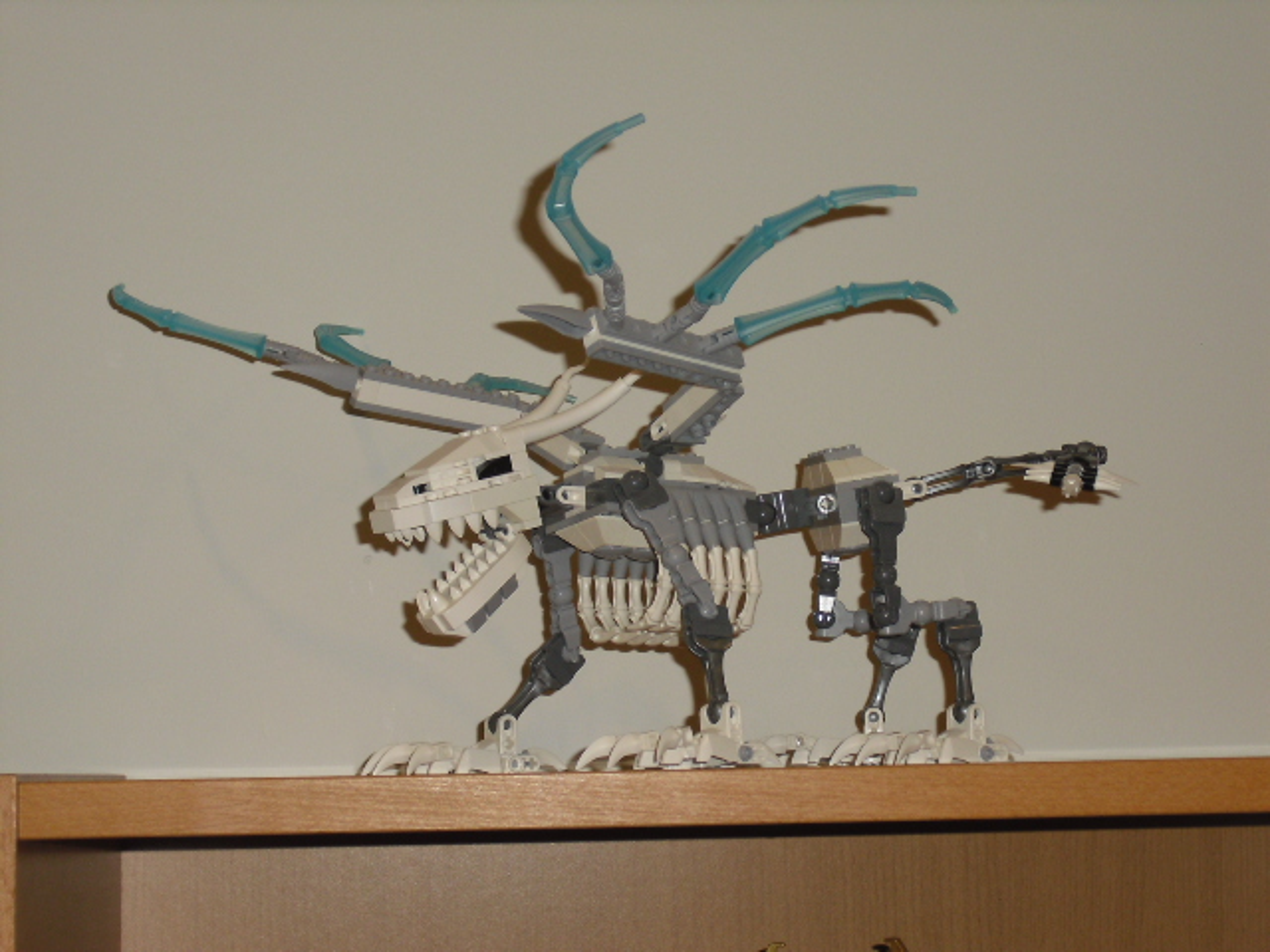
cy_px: 476
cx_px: 635
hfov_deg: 26.7
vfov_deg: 20.2
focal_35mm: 73
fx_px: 2678
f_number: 4.6
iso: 200
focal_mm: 13.1
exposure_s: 1/60
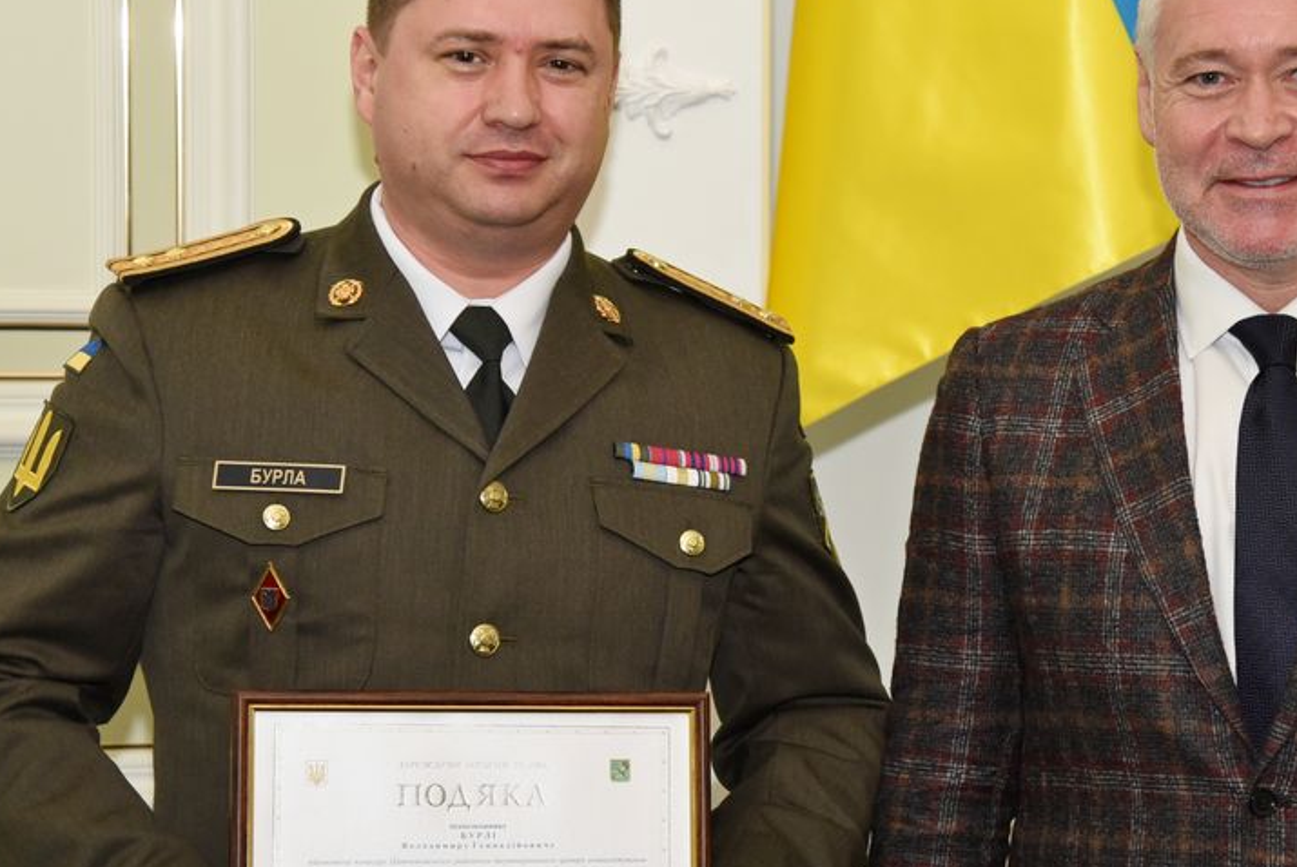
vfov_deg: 10.0
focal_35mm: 137
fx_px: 4940
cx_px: 873
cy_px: 420
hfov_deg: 14.9
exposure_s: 1/200
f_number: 4
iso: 800
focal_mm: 70
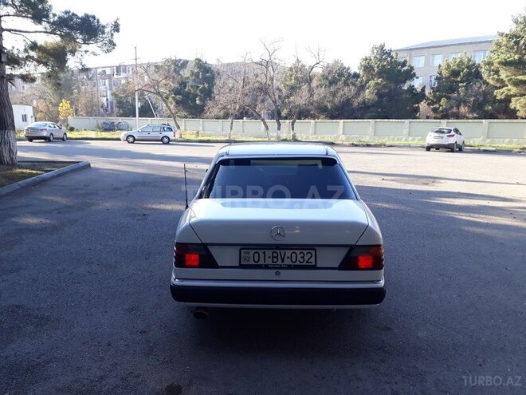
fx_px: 410
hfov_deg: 65.3
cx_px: 263
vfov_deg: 51.4
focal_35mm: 27
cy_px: 198
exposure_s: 1/217
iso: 40
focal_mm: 3.6
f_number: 1.9
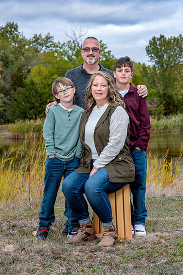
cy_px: 138
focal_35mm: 60
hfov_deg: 22.6
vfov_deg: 33.4
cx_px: 92
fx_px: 457
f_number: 5.6
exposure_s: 1/125
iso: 320
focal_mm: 60
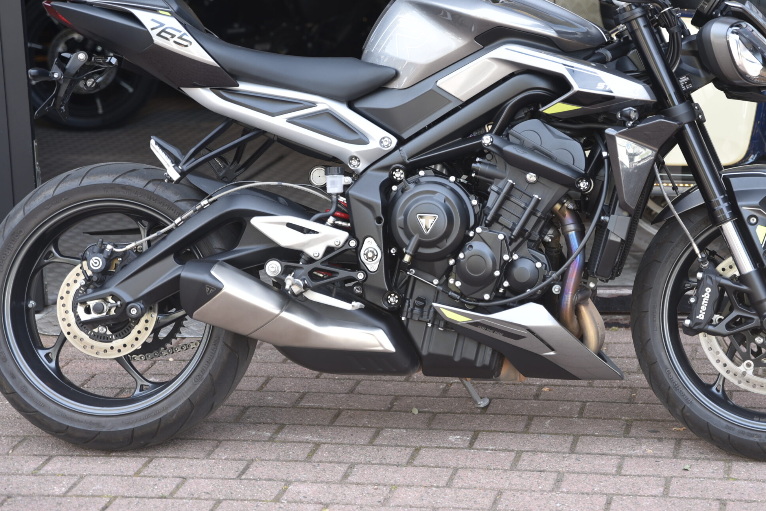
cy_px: 177
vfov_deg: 14.9
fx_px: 1958
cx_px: 448
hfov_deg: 22.1
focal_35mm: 92
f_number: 3.5
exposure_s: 1/60
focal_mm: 70
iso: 100
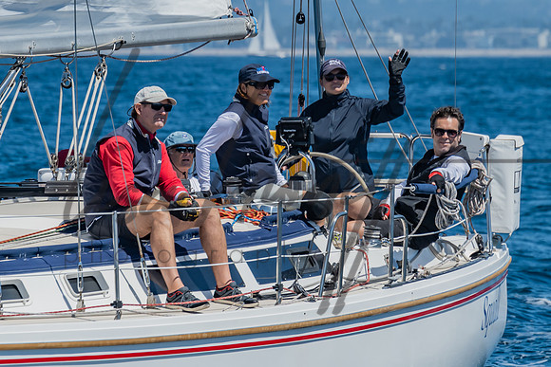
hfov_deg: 4.2
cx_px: 223
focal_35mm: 486
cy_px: 119
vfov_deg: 2.8
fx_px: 7439
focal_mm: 200
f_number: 6.3
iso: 160
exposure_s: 1/640
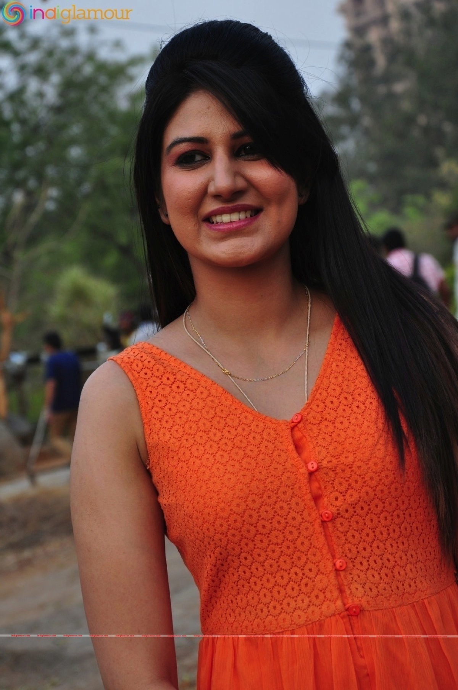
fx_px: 2295
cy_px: 345
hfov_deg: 11.4
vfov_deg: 17.1
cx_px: 229
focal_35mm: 120
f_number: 5.3
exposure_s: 1/80
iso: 320
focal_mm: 80
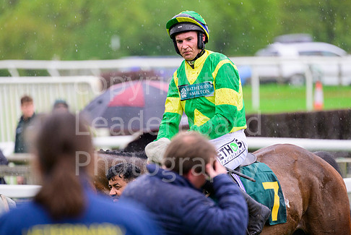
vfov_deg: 2.9
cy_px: 130
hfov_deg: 4.3
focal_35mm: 477
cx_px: 169
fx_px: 4655
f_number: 5.6
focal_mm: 400
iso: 1600
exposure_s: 1/800
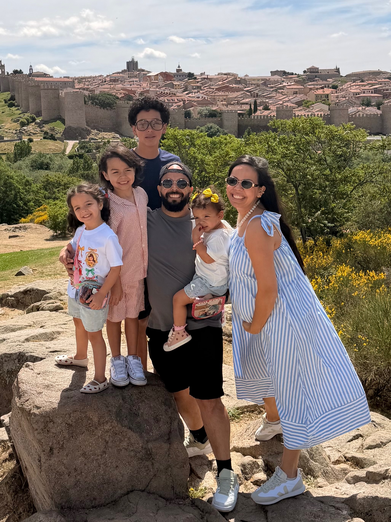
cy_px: 261
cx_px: 196
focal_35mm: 24
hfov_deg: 56.8
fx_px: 361
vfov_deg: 71.6
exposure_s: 1/6711
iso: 80
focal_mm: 6.76
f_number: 1.78
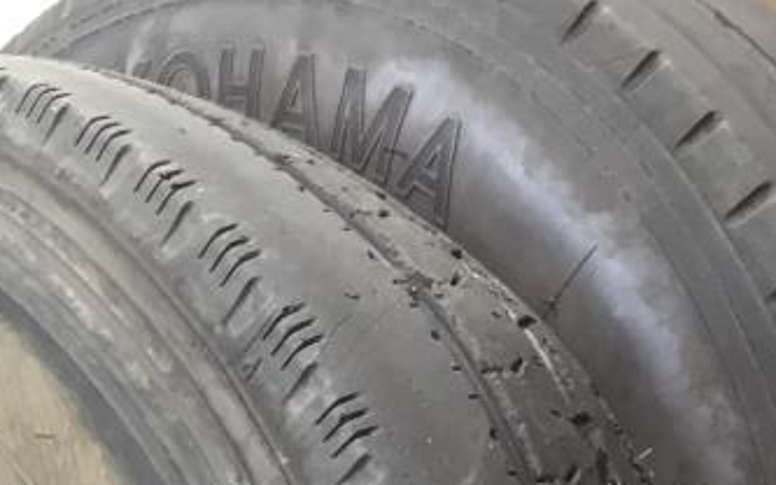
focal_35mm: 101
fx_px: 2136
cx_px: 189
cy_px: 1080
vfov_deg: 11.3
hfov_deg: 20.4
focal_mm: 3.3
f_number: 2.4
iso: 80
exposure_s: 1/33
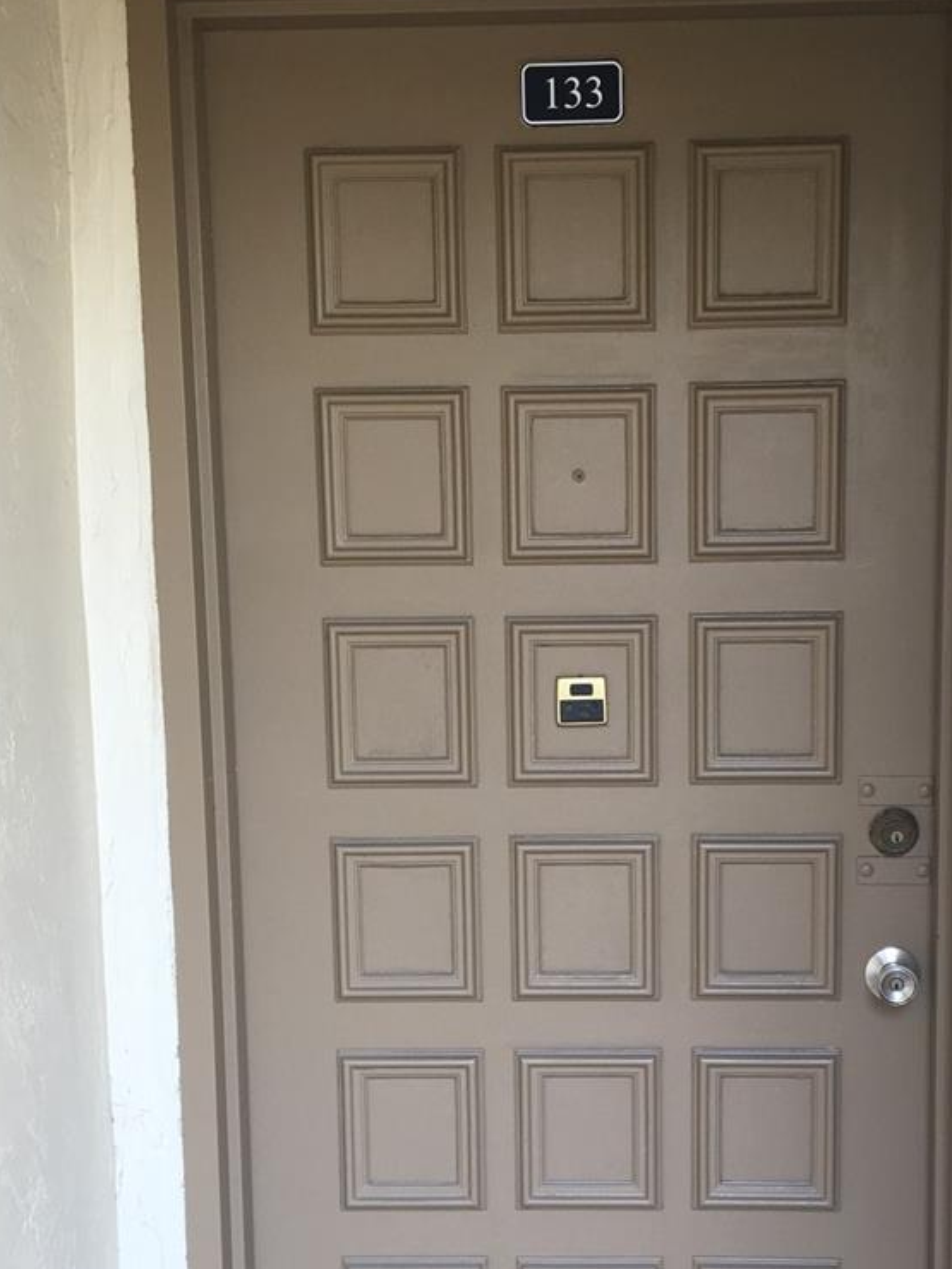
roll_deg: +0.3
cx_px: 587
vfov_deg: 40.1
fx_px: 1723
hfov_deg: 30.8
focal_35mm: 47
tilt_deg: -6.8
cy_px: 816
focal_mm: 4.15
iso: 32
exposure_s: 1/120
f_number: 2.2
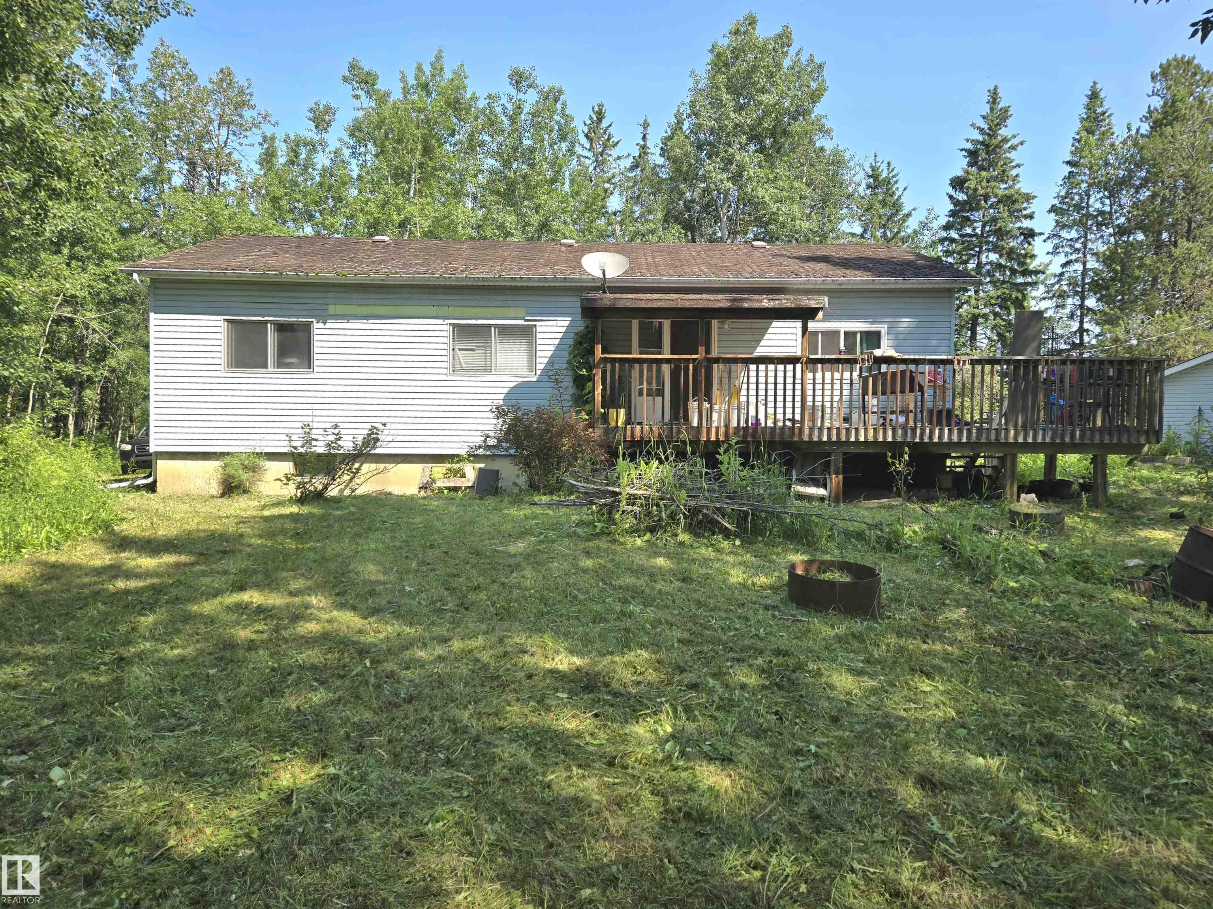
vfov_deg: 58.9
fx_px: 806
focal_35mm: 23
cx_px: 606
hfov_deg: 73.9
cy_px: 454
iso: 25
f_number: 1.8
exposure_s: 1/833
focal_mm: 5.4
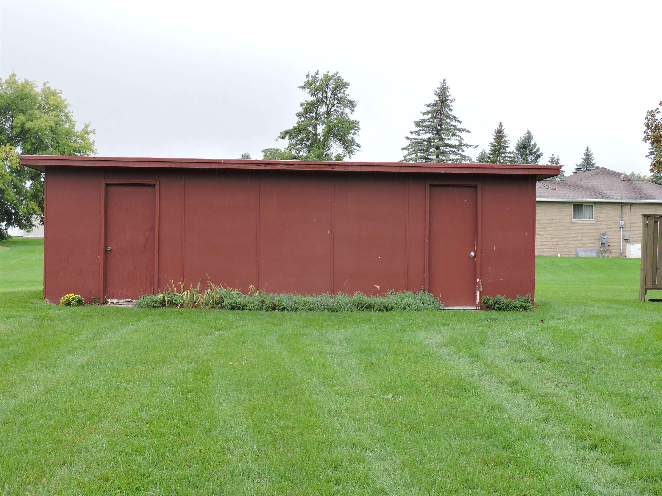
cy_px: 248
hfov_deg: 38.2
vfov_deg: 29.1
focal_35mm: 50
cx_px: 331
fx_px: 956
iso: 100
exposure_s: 1/100
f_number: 3.6
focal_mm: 8.9
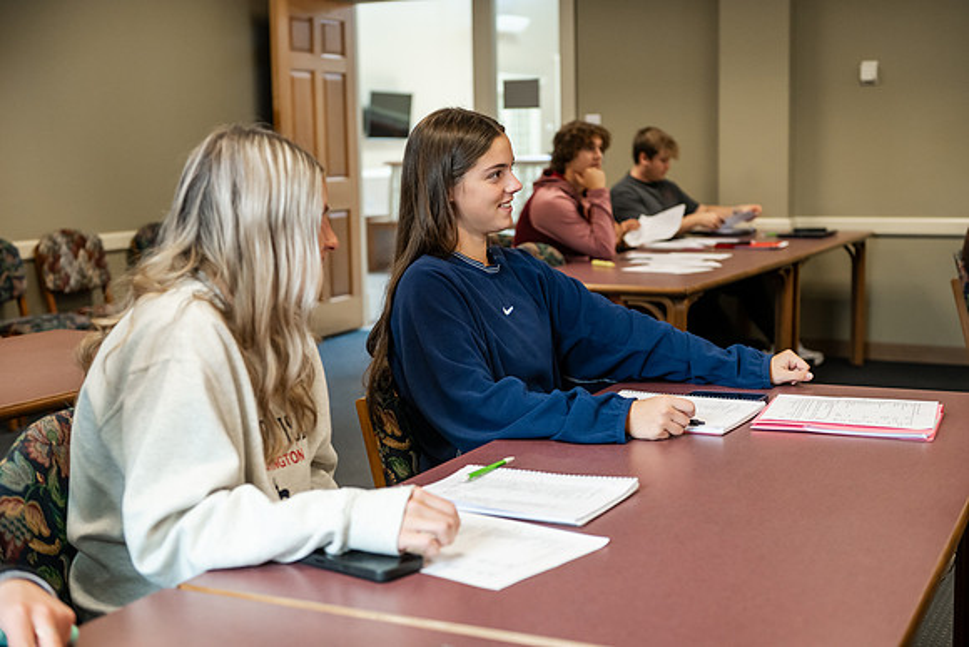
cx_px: 484
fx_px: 1346
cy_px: 324
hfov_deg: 39.6
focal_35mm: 50
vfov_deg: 27.0
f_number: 3.2
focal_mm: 50
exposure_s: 1/200
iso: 1600
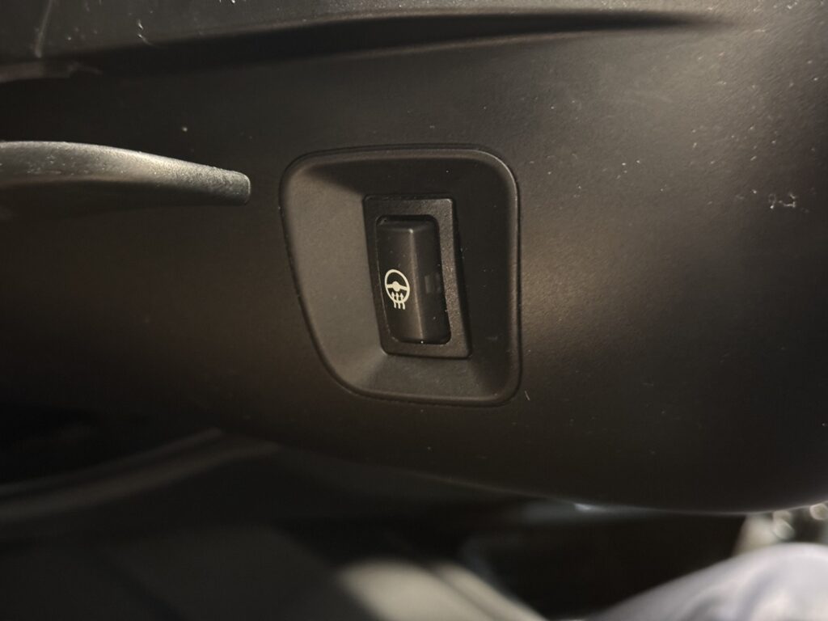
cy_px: 310
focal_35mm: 48
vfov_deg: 30.3
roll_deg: -21.8
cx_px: 414
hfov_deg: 39.7
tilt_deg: -10.5
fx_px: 1148
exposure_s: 1/18
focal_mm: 6.76
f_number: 1.78
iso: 800
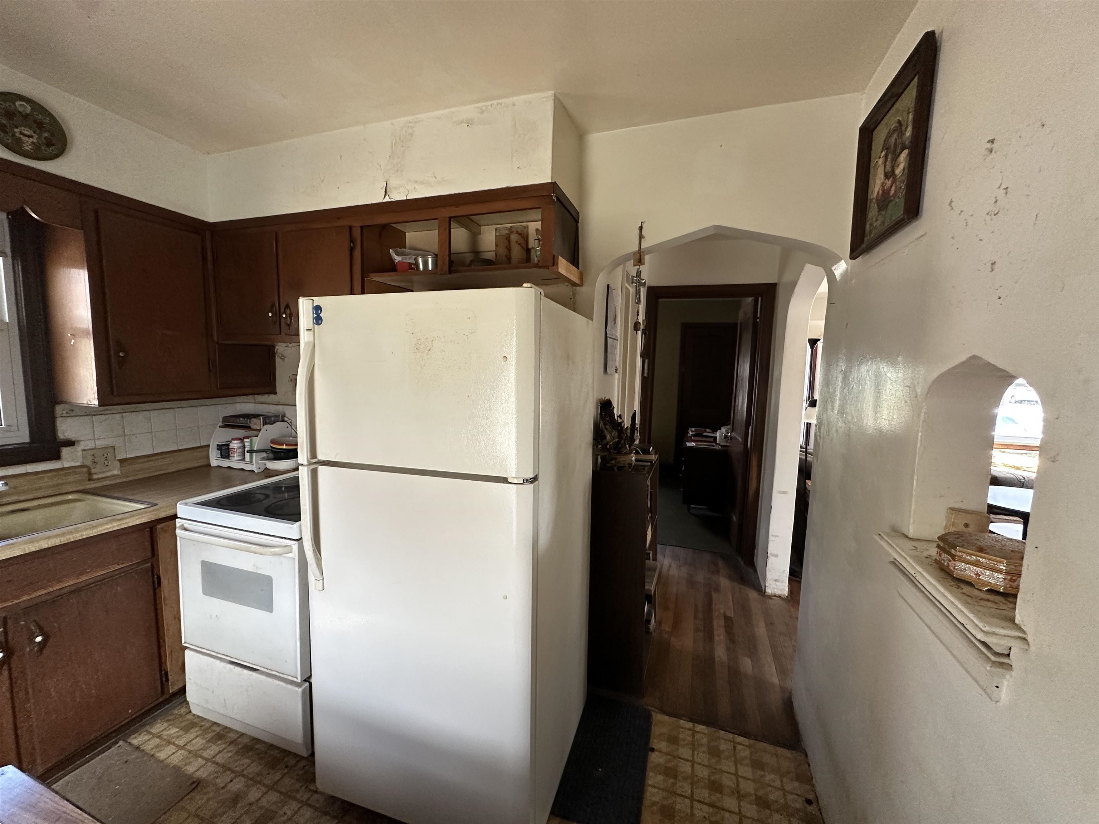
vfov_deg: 85.7
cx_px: 550
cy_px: 412
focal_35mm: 14
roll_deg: -1.0
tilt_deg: -4.8
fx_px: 444
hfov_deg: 102.1
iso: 320
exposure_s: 1/99
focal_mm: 2.22
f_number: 2.2
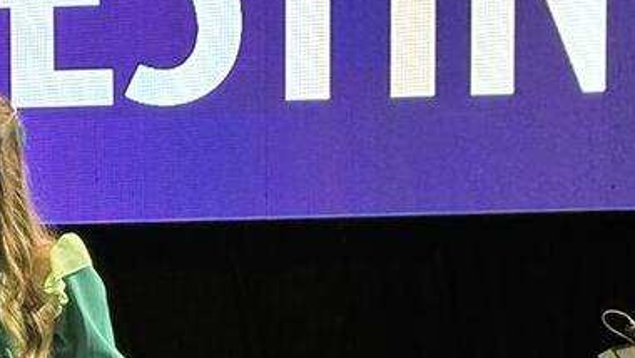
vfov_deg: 6.7
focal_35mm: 179
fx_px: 3015
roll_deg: +1.3
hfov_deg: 11.7
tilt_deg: -0.9
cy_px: 514
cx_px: -162
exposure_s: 1/49
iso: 160
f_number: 1.6
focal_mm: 5.96
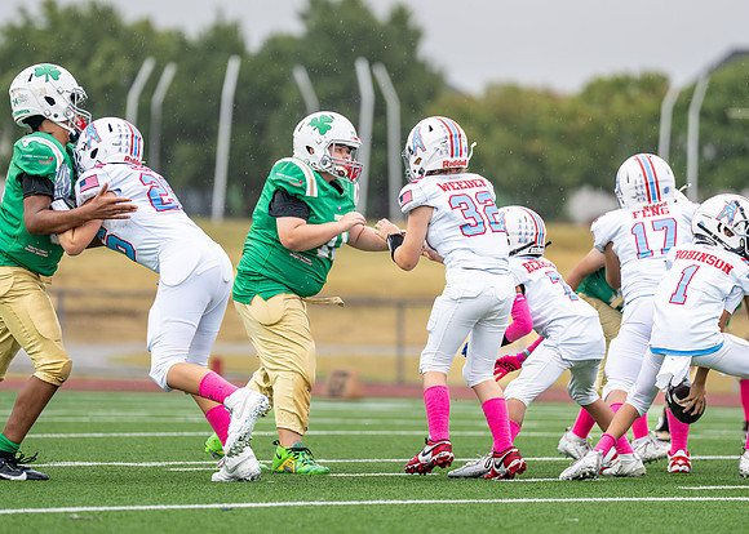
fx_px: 6606
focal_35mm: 311
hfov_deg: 6.5
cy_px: 247
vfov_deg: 4.6
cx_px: 335
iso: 400
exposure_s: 1/1000
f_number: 2.8
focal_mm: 200
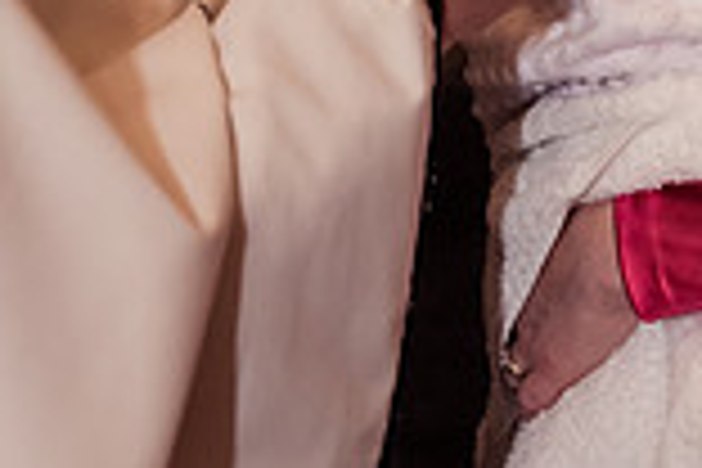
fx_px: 2613
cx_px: 680
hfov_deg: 15.1
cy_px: -304
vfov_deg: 9.8
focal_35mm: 134
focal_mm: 36
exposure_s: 1/125
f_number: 2.8
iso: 1600
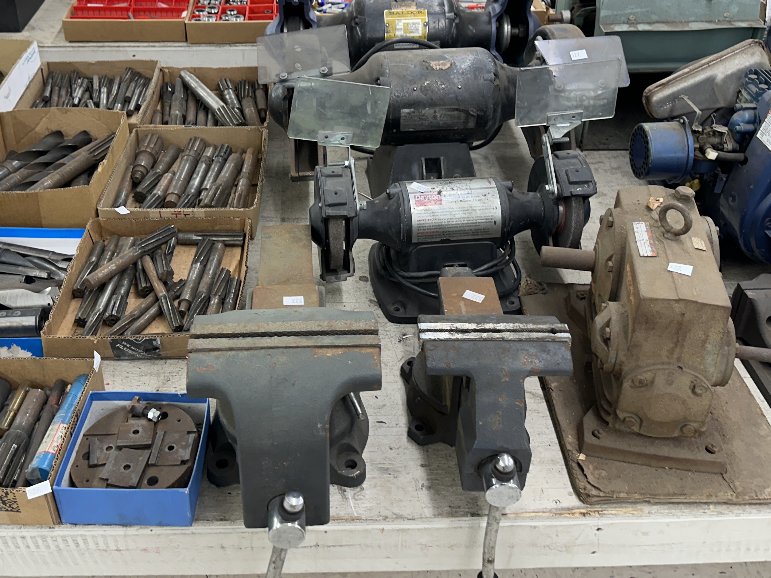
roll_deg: +0.3
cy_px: 210
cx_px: 318
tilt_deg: -32.6
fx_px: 802
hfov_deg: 51.1
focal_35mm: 36
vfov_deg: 39.3
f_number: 1.78
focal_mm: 6.86
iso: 160
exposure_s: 1/120
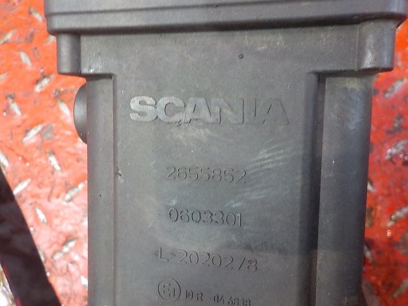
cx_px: 204
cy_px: 153
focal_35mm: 30
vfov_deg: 46.8
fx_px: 354
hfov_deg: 60.0
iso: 400
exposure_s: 1/13
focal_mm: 4.1
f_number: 3.3
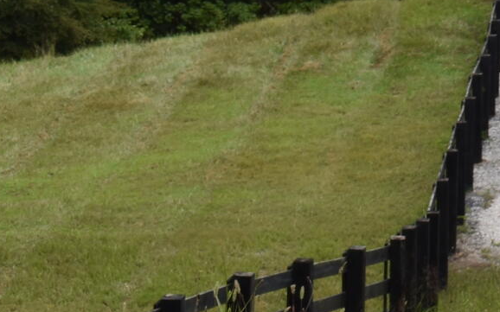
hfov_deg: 8.1
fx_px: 3243
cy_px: -377
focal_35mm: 238
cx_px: 1221
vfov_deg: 5.4
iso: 100
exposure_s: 1/200
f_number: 8
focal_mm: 30
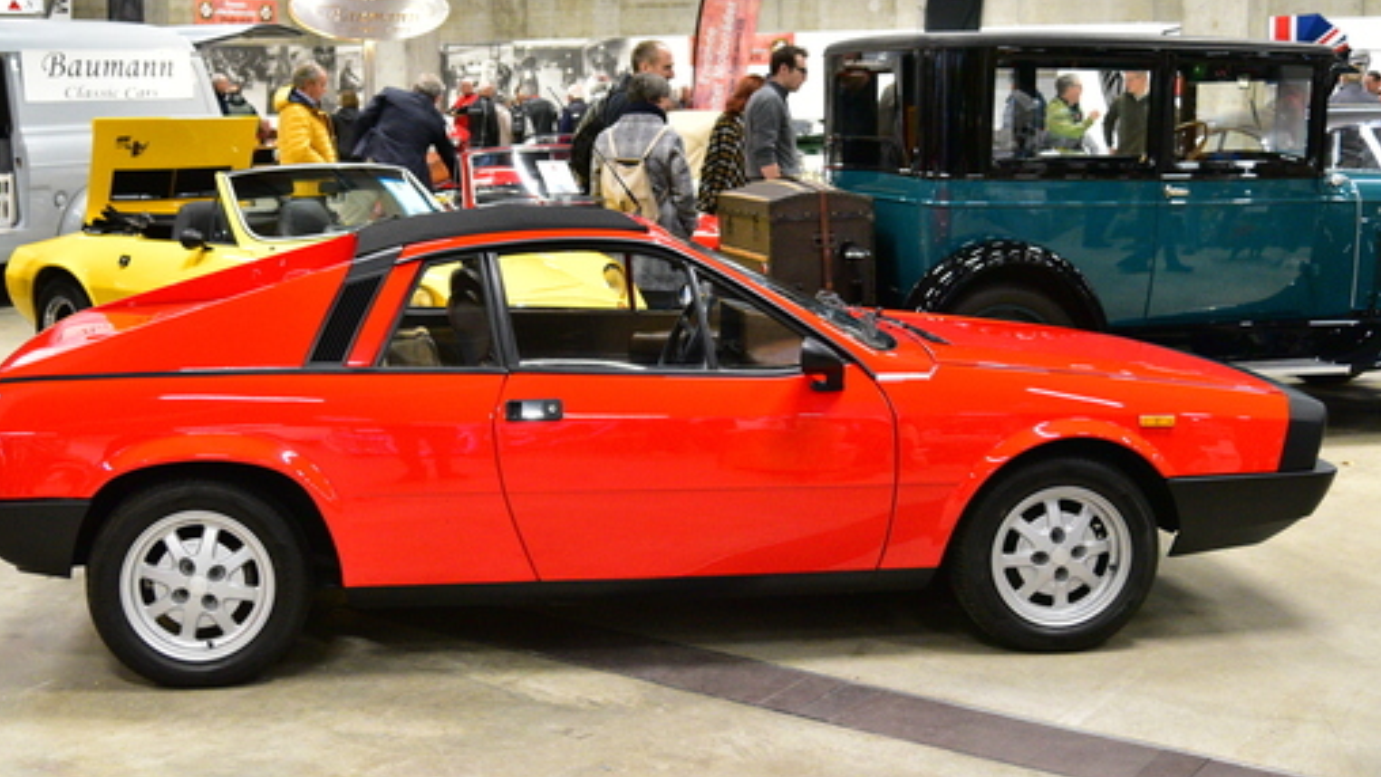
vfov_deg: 25.4
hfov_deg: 43.6
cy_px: 310
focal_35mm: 47
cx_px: 575
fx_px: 1721
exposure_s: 1/125
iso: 7200
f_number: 4
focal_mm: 38
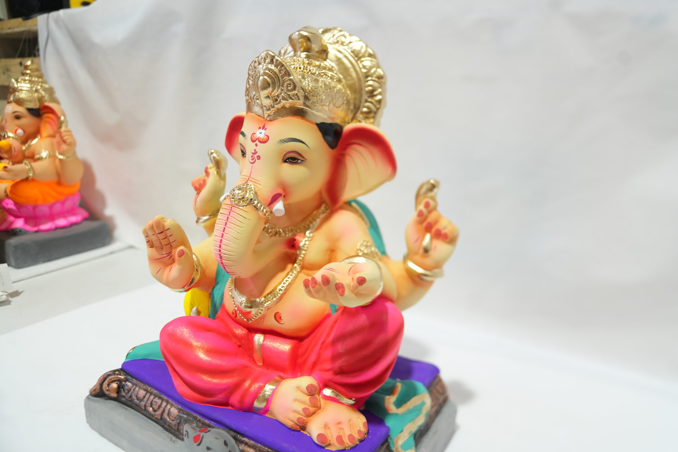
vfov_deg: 51.3
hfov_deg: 71.5
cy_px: 226
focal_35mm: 25
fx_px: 471
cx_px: 339
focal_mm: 25
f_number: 3.5
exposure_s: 1/200
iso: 800
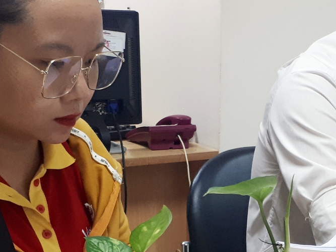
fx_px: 786
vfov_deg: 18.0
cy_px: 219
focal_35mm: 81
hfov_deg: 23.8
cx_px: 270
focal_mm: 3.6
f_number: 1.9
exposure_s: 1/33
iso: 160
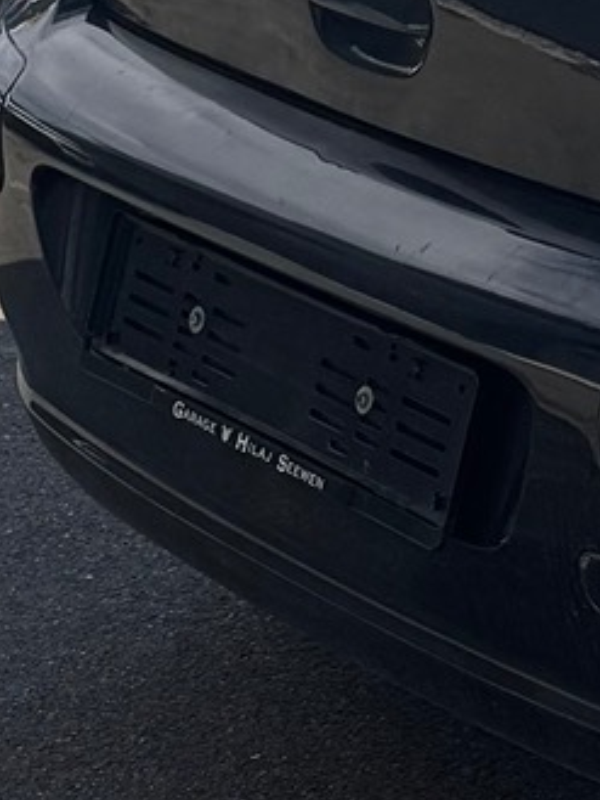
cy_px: -95
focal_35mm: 147
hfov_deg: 9.0
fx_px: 3395
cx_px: 1484
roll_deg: -0.2
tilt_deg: -11.0
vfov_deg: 13.2
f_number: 1.78
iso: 80
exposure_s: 1/3597
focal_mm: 6.76
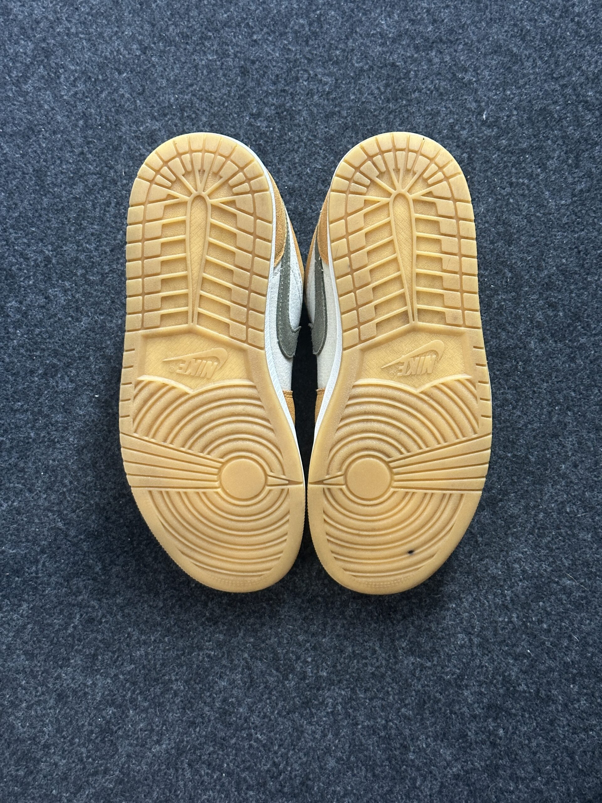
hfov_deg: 30.3
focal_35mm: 48
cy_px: 402
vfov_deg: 39.7
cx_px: 301
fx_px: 1113
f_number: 1.78
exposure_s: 1/33
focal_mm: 6.86
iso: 400
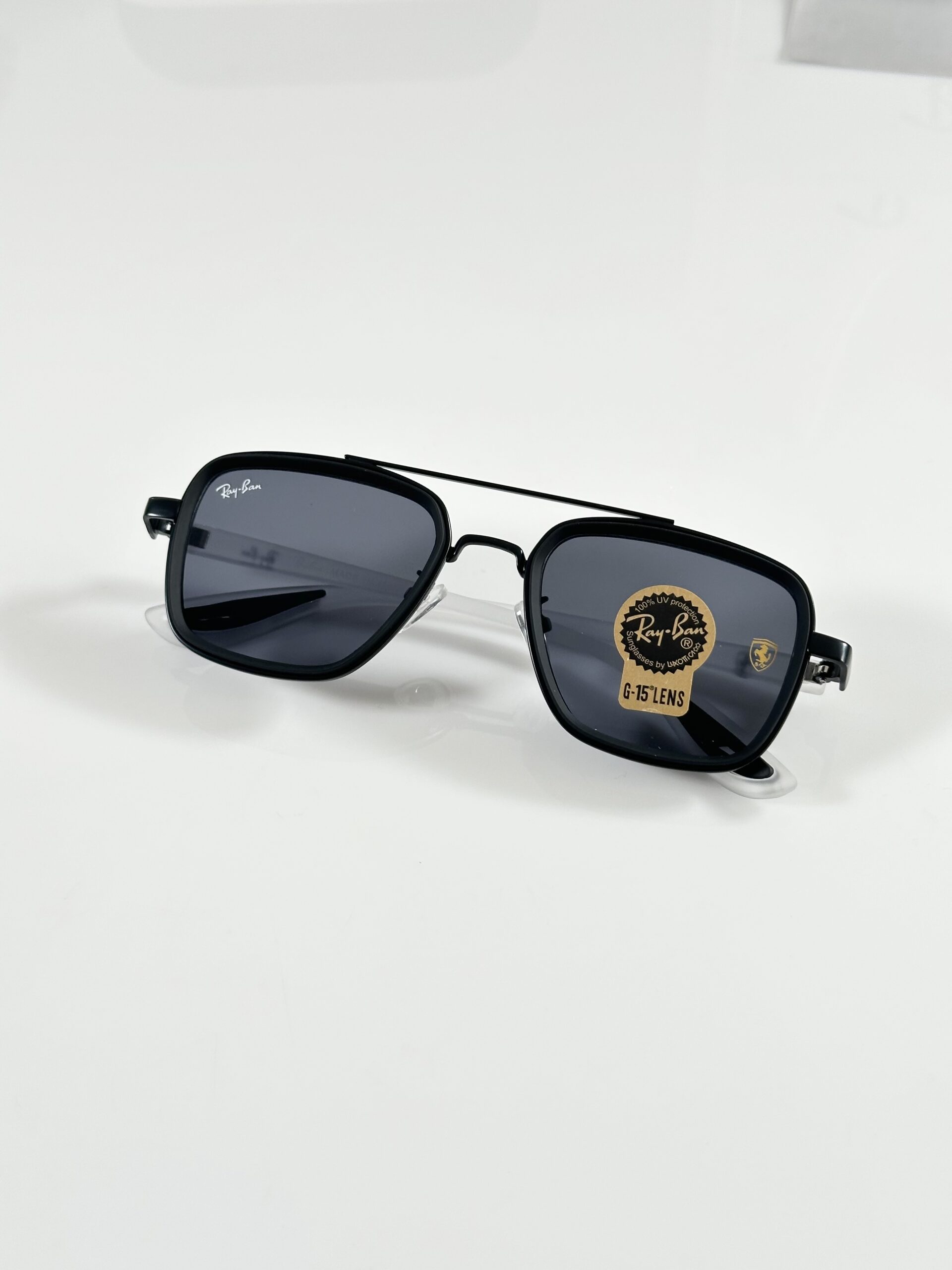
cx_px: 476
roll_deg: +1.2
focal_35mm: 48
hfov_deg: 30.3
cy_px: 635
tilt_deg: -44.3
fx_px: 1760
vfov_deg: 39.7
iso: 40
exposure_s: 1/50
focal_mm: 6.86
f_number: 1.78
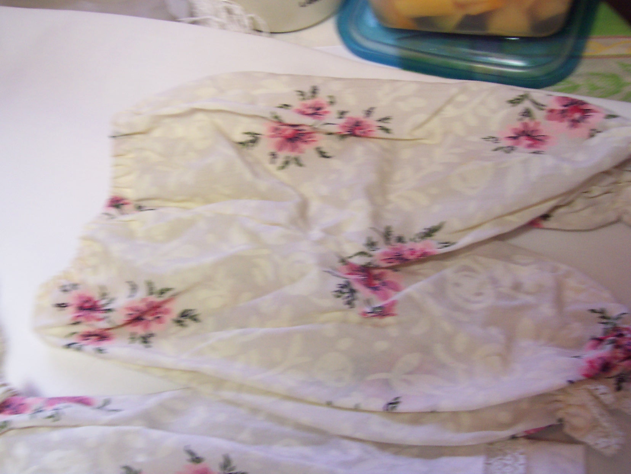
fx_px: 674
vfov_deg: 38.7
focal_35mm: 37
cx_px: 316
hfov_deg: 50.1
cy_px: 237
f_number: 2.8
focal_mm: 5.6
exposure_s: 1/30
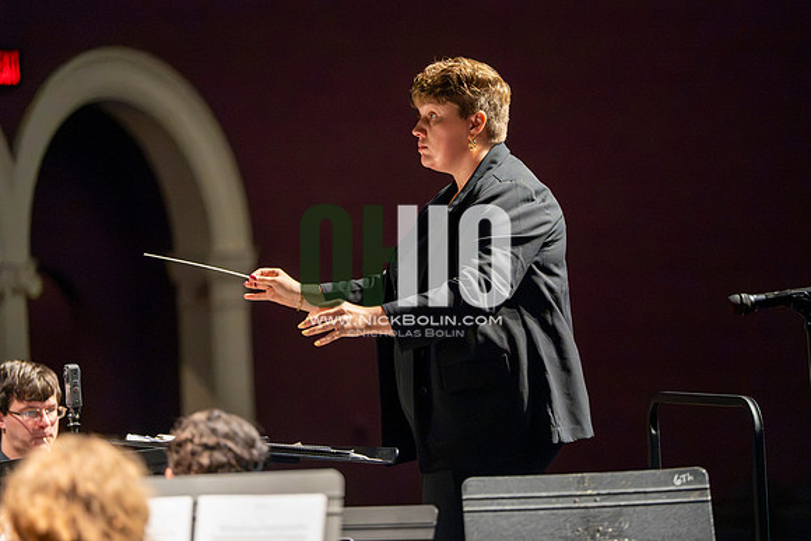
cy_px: 270
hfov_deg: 12.1
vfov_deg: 8.1
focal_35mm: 170
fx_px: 3830
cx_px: 406
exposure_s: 1/640
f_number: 2.8
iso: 12800
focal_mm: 170
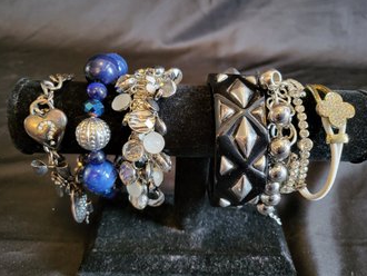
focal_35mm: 27
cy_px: 136
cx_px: 187
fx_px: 286
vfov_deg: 51.4
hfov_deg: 65.3
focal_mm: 4.25
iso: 500
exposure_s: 1/30
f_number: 1.8
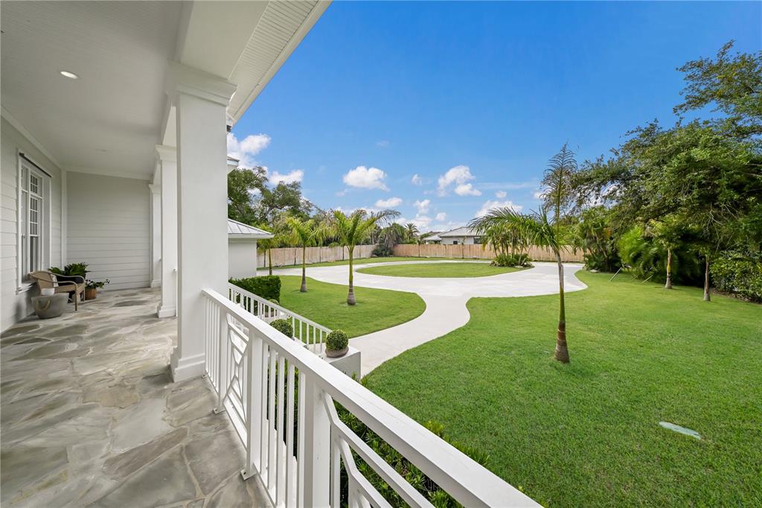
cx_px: 381
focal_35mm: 12
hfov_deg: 112.6
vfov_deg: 90.0
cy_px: 254
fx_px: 254
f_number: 8
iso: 800
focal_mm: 12
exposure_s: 1/1000
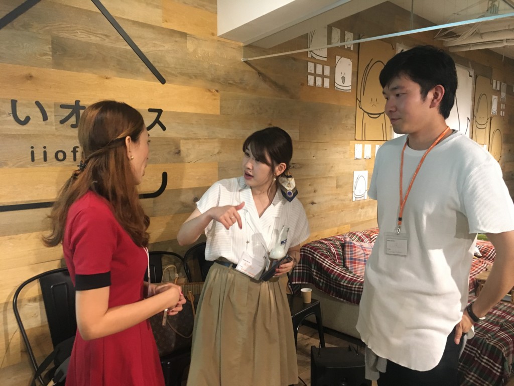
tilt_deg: -5.6
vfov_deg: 48.2
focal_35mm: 29
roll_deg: -0.6
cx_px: 257
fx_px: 431
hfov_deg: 61.7
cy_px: 193
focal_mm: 4.15
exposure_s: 1/15
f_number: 2.2
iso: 200
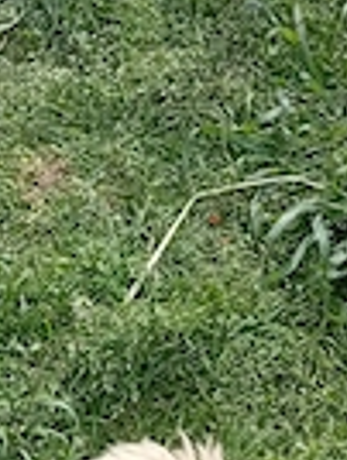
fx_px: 1066
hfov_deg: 17.9
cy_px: 384
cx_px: -31
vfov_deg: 23.9
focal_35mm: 80
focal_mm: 3.84
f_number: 1.8
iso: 52
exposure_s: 1/667
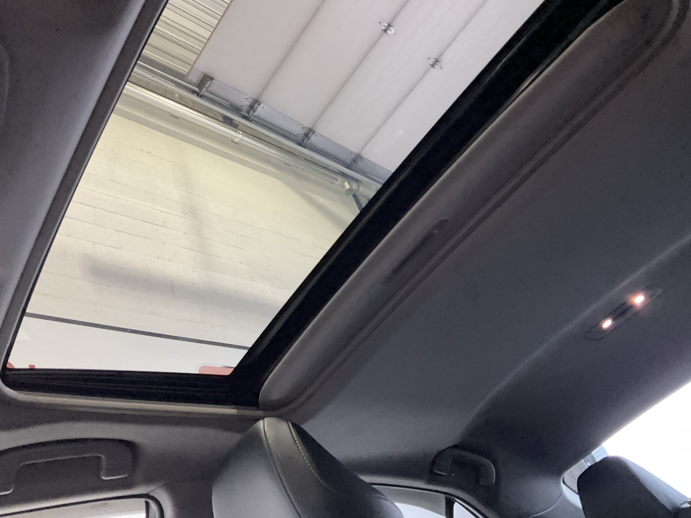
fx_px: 579
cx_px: 346
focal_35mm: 29
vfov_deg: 48.2
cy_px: 259
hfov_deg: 61.7
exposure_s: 1/60
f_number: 1.8
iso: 200
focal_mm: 3
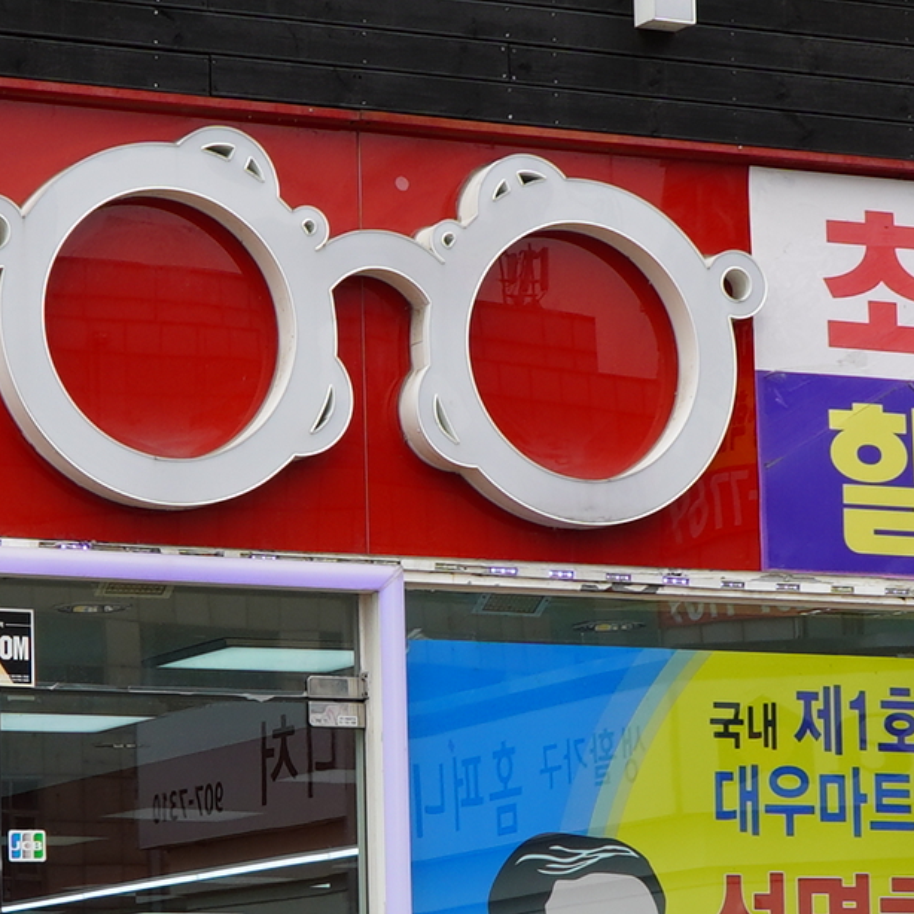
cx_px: 293
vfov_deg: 13.3
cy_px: 665
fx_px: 3916
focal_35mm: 131
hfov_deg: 13.3
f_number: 8
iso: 100
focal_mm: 21
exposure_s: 1/125
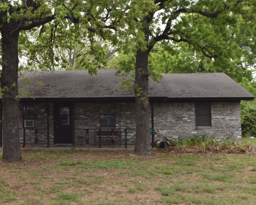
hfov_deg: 37.5
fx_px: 370
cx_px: 72
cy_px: 77
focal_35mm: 49
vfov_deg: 30.9
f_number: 7.1
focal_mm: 21
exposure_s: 1/200
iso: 400
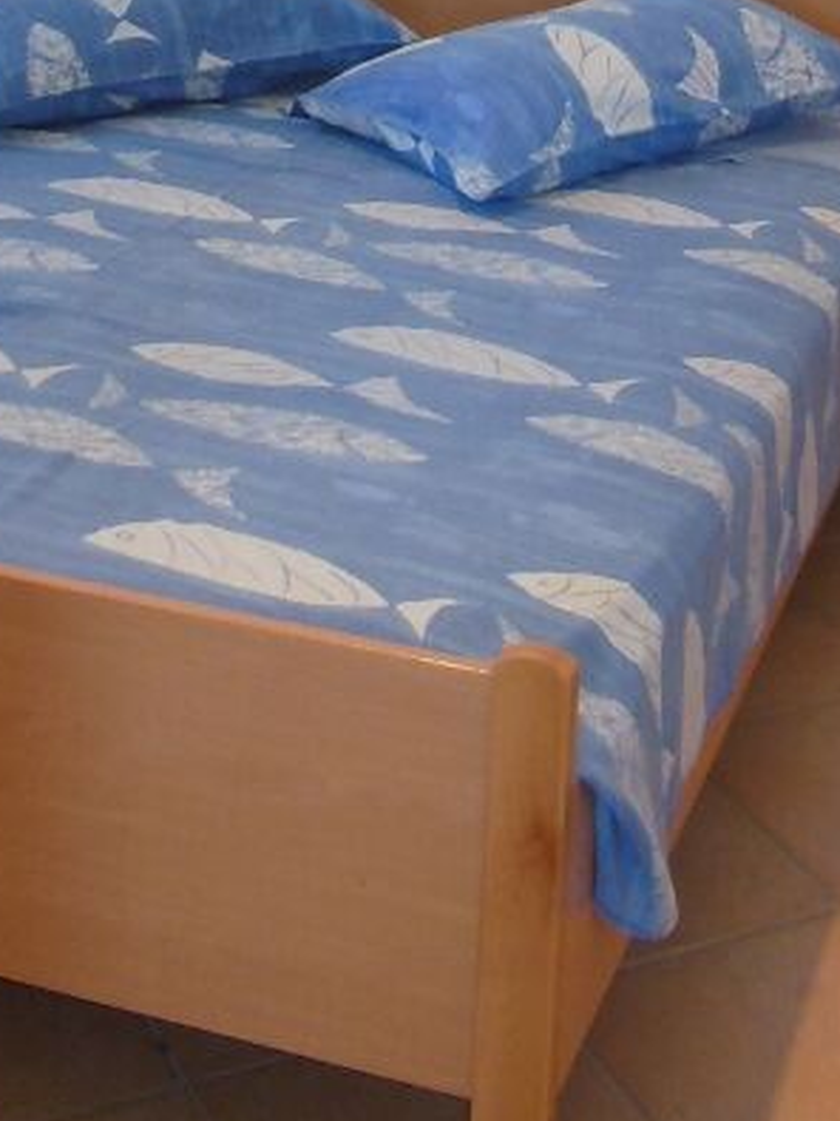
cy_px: -307
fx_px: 2622
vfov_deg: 21.9
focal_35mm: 81
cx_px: 411
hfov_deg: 18.2
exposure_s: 1/30
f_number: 3.5
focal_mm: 4.5
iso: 320
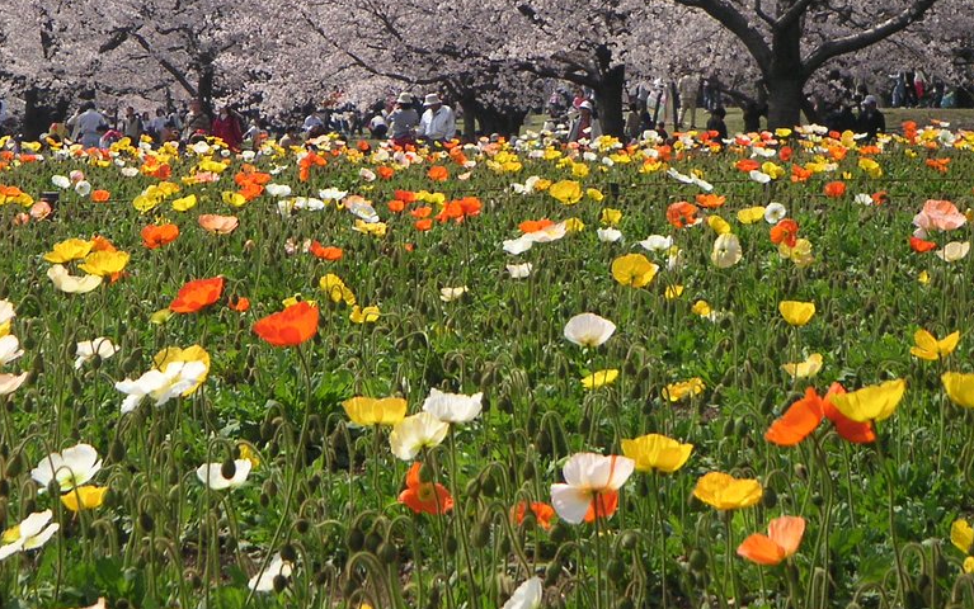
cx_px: 342
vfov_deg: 8.4
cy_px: 150
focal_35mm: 157
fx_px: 4169
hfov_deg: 13.3
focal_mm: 17.1
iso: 50
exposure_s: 1/500
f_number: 3.6
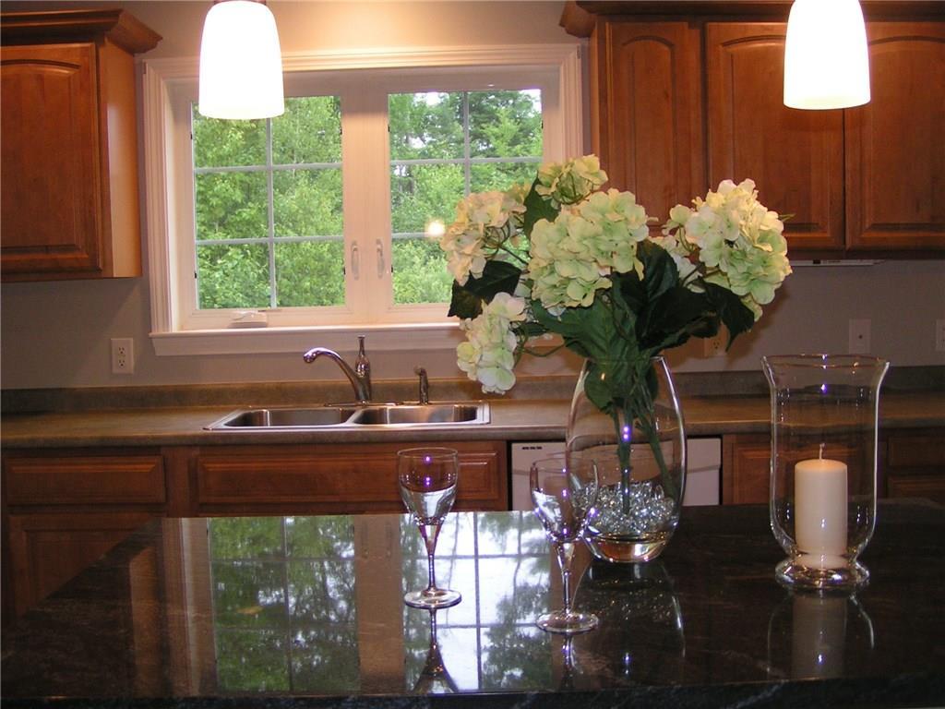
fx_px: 1037
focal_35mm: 38
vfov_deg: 37.7
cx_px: 472
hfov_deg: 49.0
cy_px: 354
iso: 125
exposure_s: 1/40
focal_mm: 5.8
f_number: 2.8
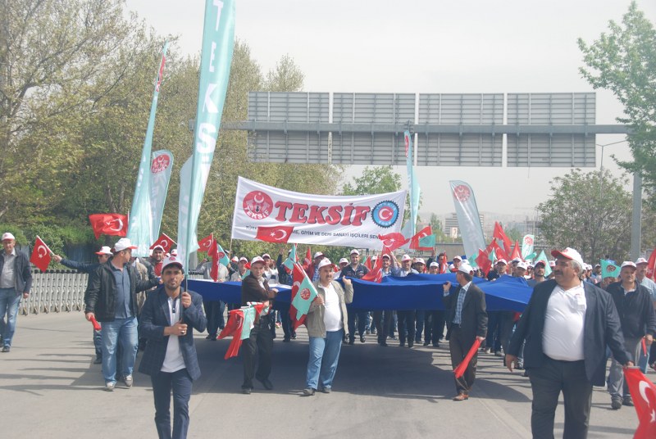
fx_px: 1204
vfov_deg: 20.7
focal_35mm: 66
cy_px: 220
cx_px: 328
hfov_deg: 30.5
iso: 100
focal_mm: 44
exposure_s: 1/200
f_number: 7.1
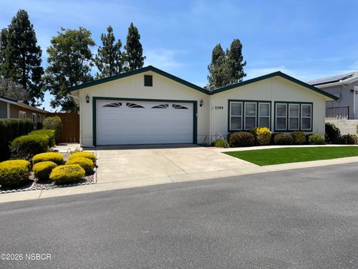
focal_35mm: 26
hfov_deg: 67.3
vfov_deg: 53.1
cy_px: 134
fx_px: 269
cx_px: 179
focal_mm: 4.2
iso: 32
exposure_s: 1/3731
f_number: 1.6
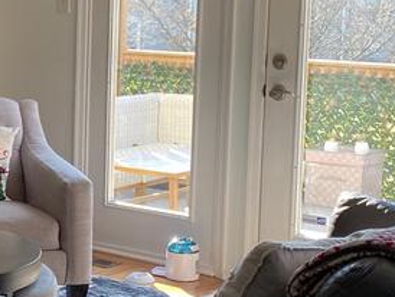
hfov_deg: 19.3
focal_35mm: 97
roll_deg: +0.0
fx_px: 1108
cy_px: 148
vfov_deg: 15.3
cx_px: -52
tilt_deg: -8.4
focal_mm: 4.25
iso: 50
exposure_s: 1/122
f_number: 1.8
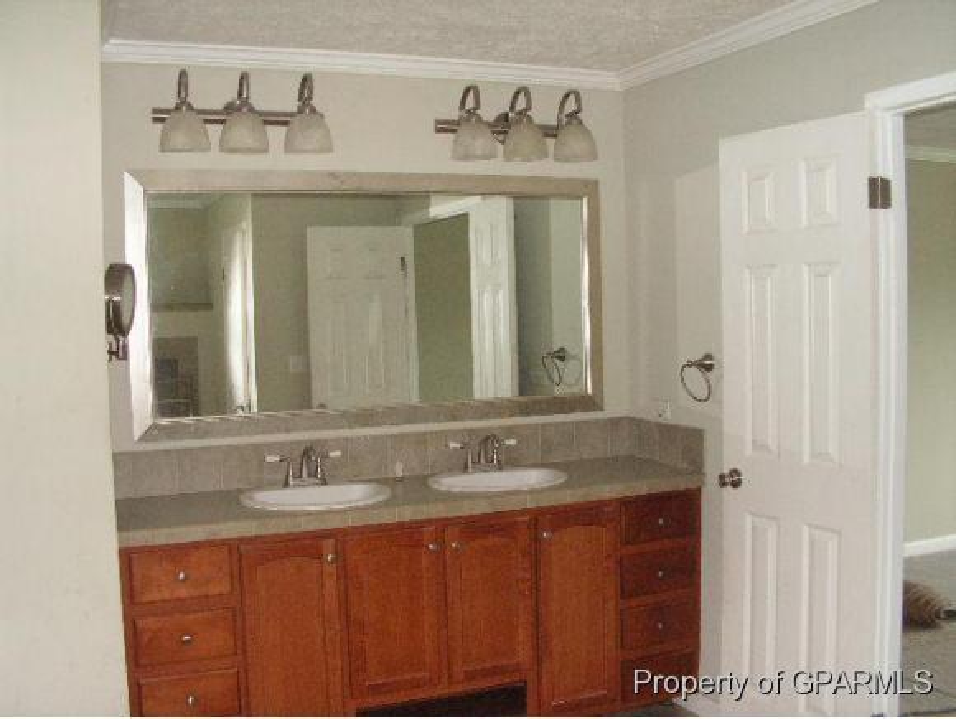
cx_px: 478
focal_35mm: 36
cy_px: 360
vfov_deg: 39.7
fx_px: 995
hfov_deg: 51.3
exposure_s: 1/40
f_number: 3.2
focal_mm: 6
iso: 160
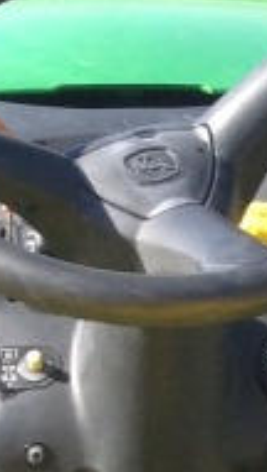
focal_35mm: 272
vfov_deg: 7.4
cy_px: 1113
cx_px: 262
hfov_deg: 4.5
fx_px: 3410
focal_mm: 4.28
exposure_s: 1/403
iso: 50
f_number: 2.4
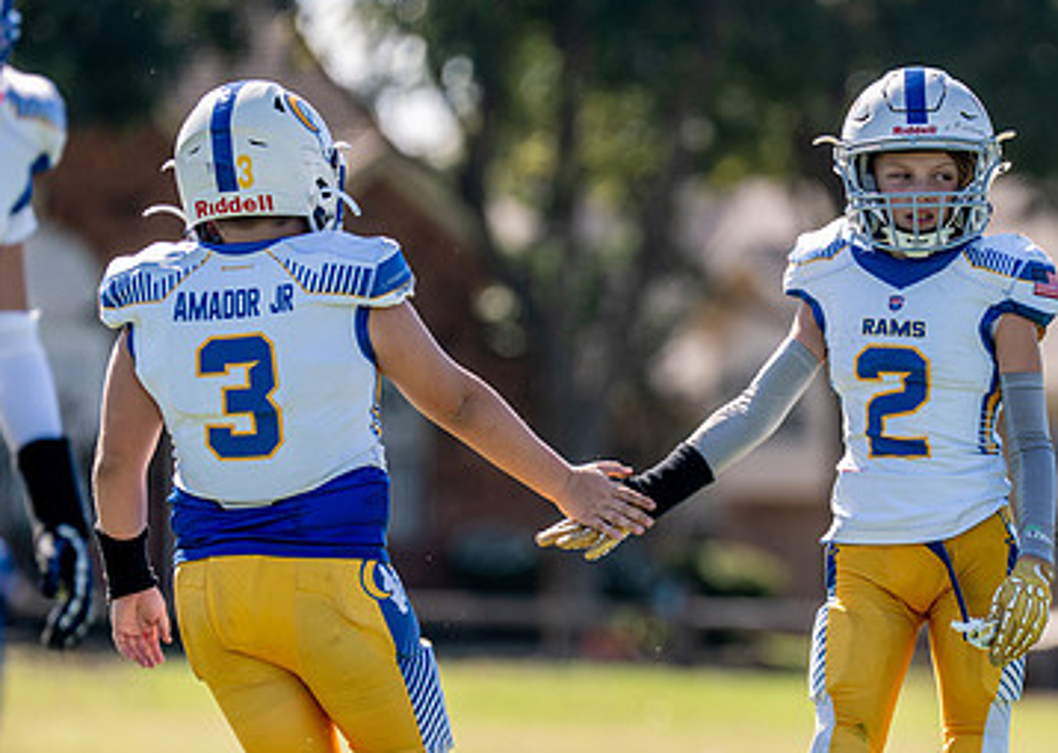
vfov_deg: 3.0
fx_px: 14500
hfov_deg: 4.2
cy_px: 516
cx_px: 825
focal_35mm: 483
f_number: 2.8
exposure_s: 1/3200
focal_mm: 200
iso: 200
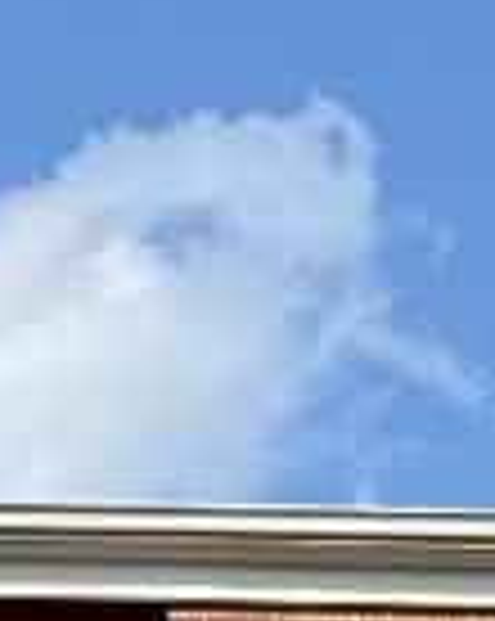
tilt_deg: +9.6
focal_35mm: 245
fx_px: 4497
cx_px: 536
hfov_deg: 6.3
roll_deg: -0.4
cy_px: 2358
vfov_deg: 6.6
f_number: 1.78
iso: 80
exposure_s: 1/2299
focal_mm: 6.76
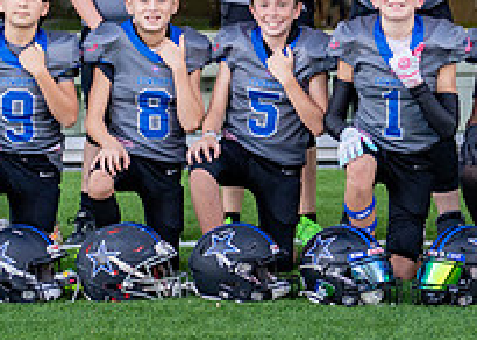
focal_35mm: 169
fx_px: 2287
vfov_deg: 8.5
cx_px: 509
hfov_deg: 11.7
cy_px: 36
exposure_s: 1/400
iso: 320
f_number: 2
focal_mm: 50
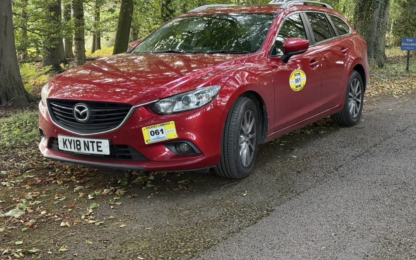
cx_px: 208
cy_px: 112
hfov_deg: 39.6
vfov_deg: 25.3
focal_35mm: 51
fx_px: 578
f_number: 1.78
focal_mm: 6.76
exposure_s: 1/44
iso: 250
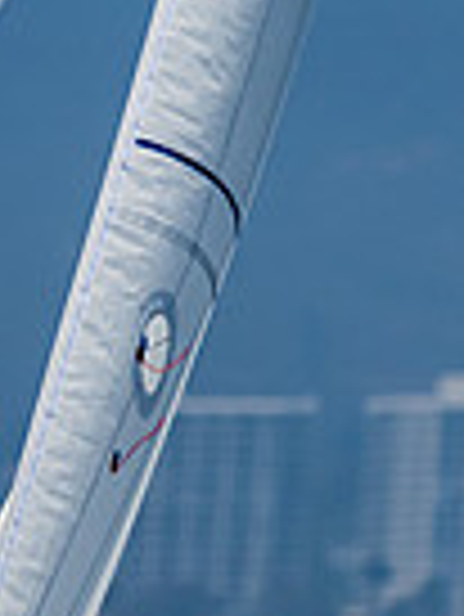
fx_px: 31406
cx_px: -30
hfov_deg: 0.8
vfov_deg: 1.1
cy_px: 312
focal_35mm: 1760
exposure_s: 1/3200
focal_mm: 260
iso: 400
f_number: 6.3
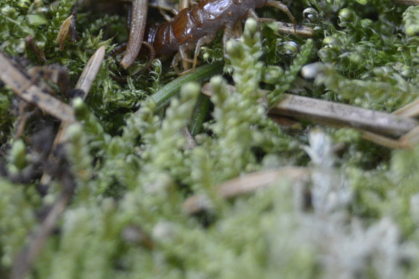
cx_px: 179
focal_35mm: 226
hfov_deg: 9.1
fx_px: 2633
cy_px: -35
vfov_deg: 6.0
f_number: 5.6
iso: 720
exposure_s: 1/60
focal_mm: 55
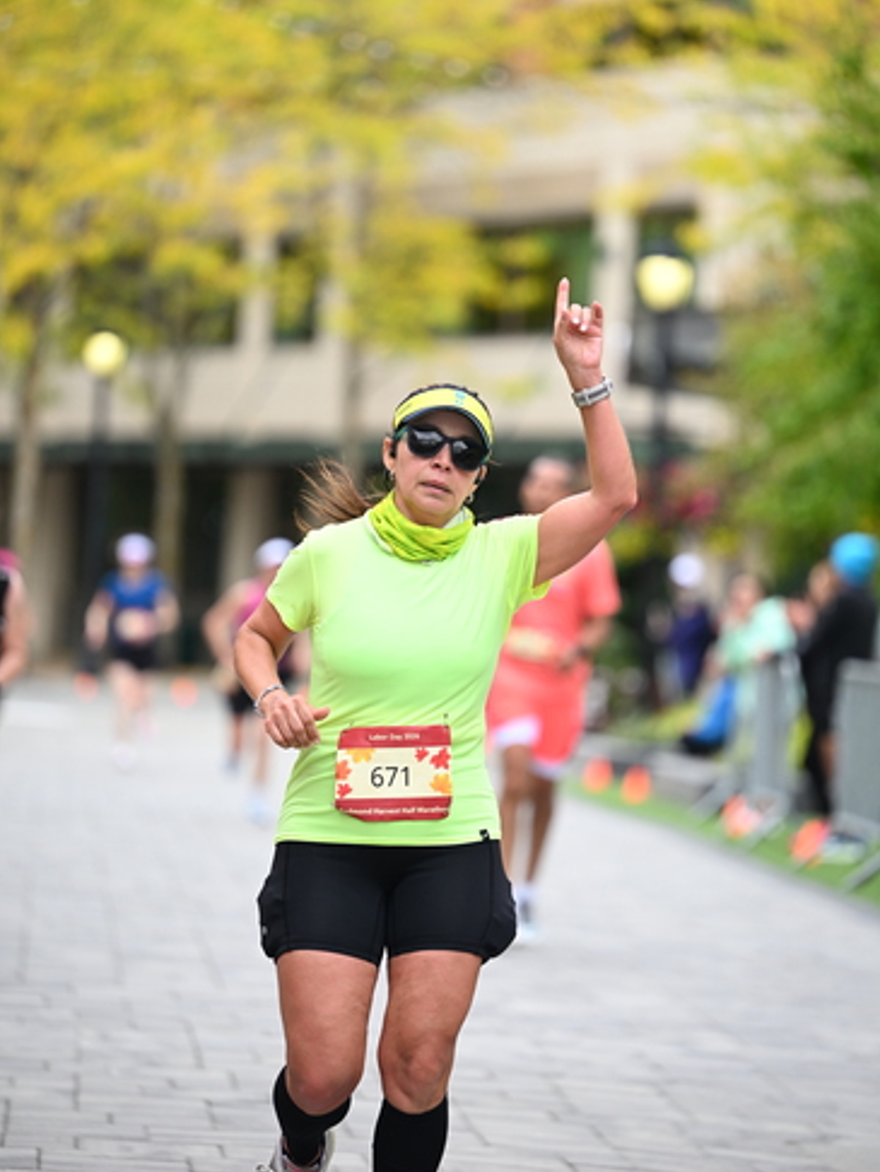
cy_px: 557
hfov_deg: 8.5
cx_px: 440
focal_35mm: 174
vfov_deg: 11.4
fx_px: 5893
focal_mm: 160
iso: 640
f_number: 2.8
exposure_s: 1/2000
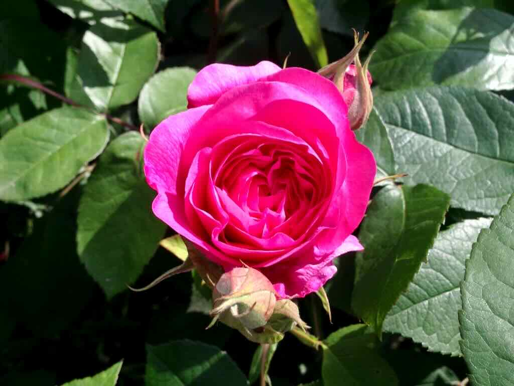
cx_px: 257
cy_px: 193
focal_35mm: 33
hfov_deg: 55.4
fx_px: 490
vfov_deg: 42.9
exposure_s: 1/903
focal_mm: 4.12
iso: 50
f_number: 2.4
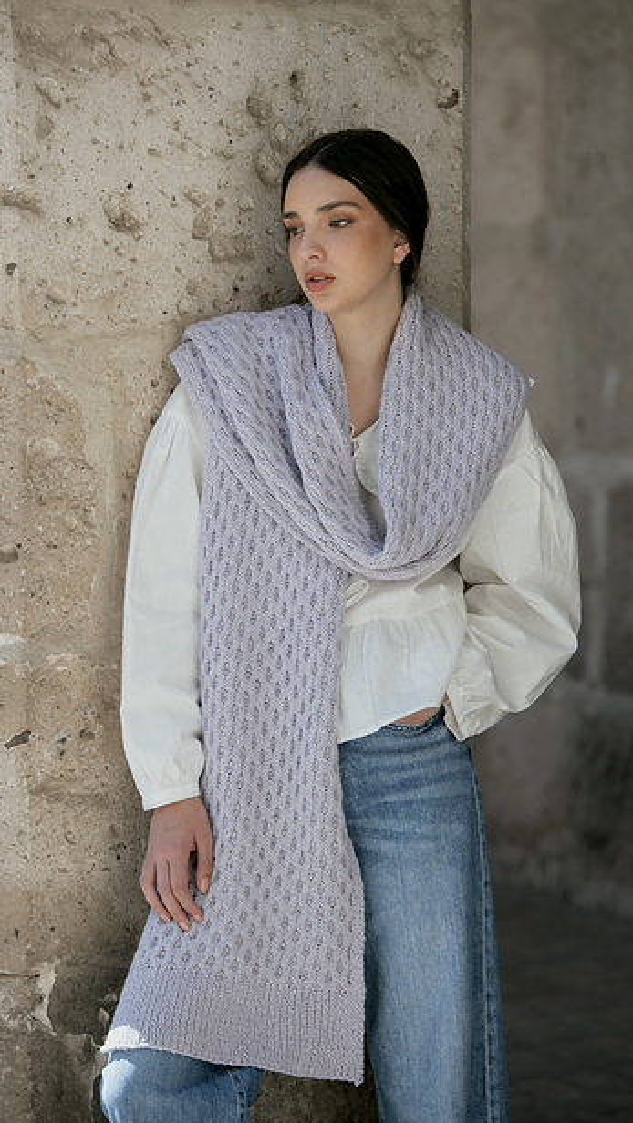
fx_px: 4054
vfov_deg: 15.8
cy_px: 549
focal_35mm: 136
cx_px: 375
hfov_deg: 8.9
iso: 100
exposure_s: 1/250
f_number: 4
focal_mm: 125
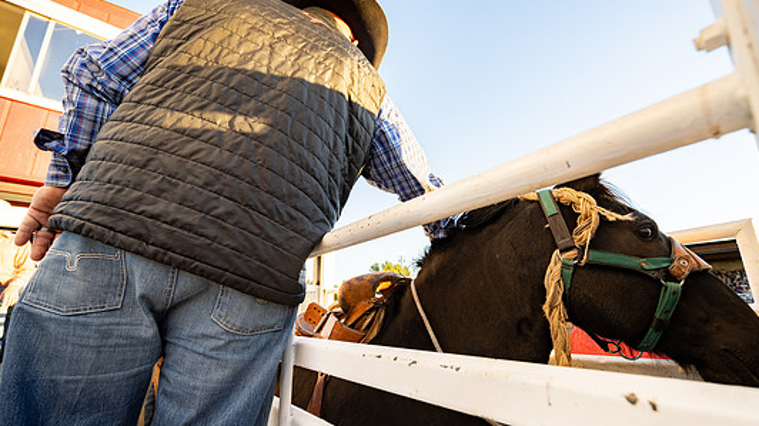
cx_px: 405
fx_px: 322
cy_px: 226
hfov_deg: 99.2
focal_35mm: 16
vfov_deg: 67.0
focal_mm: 14
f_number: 4
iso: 200
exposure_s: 1/250
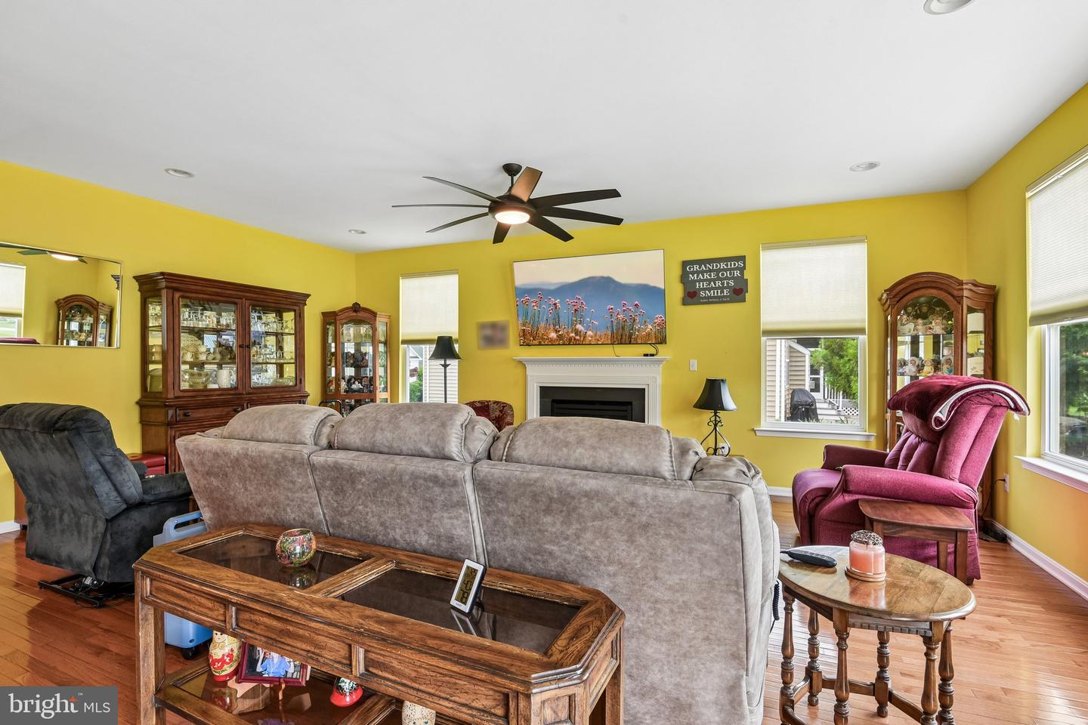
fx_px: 484
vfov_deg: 73.7
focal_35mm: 16
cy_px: 362
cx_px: 544
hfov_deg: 96.7
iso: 400
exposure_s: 1/20
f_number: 8
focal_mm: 16
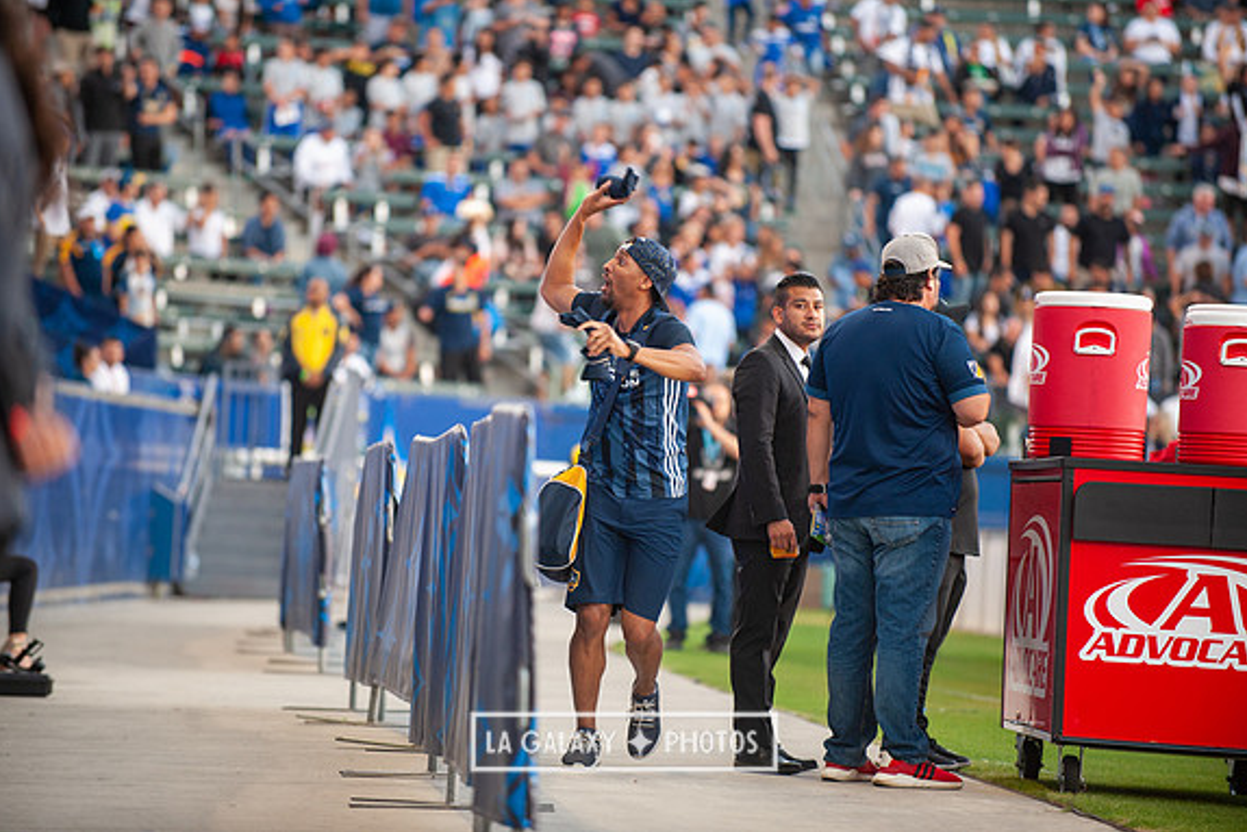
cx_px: 624
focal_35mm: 202
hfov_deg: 10.2
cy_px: 415
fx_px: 6998
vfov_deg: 6.8
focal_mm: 200
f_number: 2.8
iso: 1250
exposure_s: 1/320
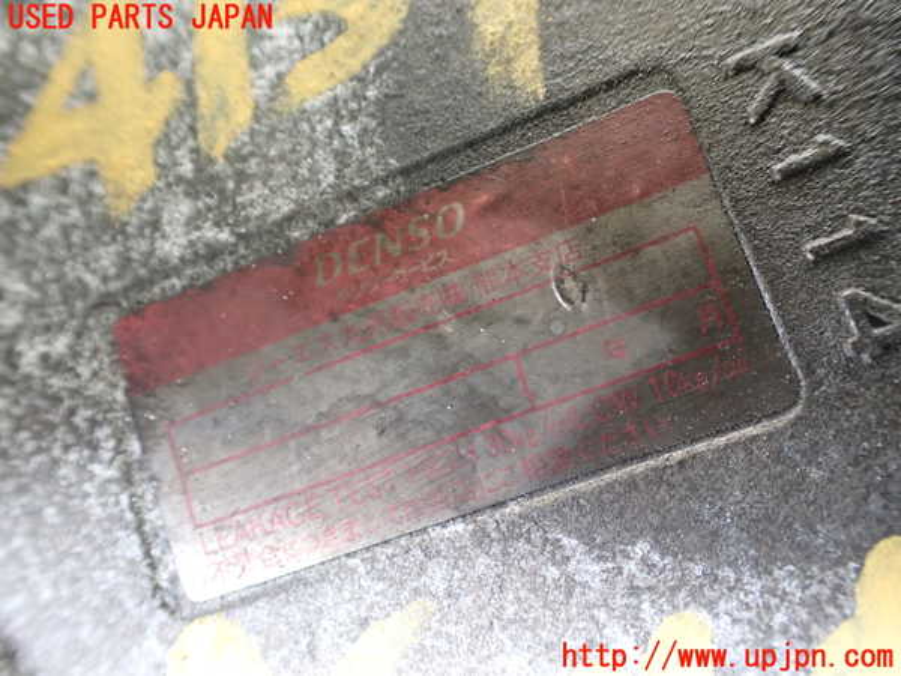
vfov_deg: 46.8
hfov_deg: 60.0
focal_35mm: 30
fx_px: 781
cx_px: 450
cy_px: 338
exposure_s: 1/50
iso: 800
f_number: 2.3
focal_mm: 5.4
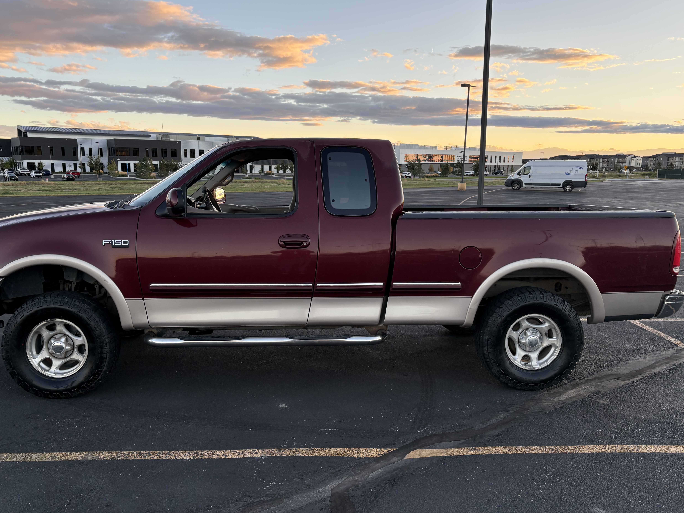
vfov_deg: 46.8
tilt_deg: -8.6
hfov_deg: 59.9
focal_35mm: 30
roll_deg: -0.4
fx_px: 593
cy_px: 255
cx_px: 326
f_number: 1.6
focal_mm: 5.96
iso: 50
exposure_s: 1/328
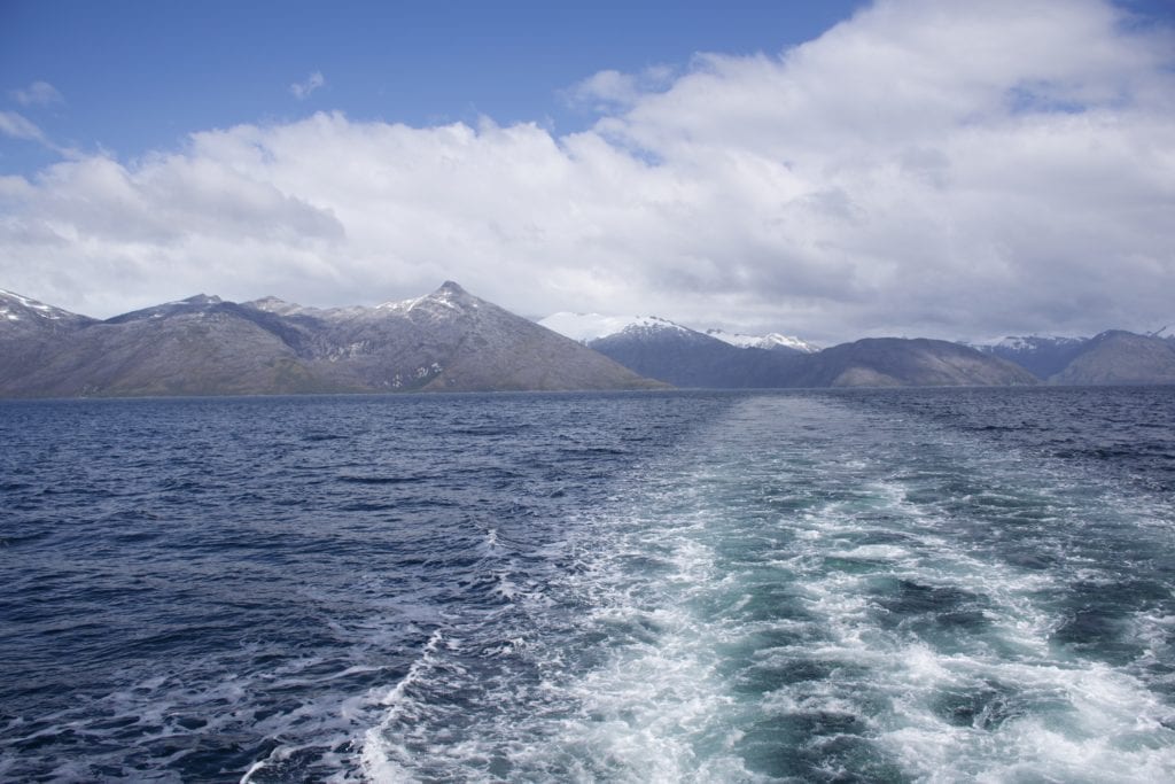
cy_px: 392
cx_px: 588
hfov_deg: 67.4
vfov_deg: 47.9
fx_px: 881
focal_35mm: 27
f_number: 5
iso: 100
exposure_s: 1/1000
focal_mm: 18
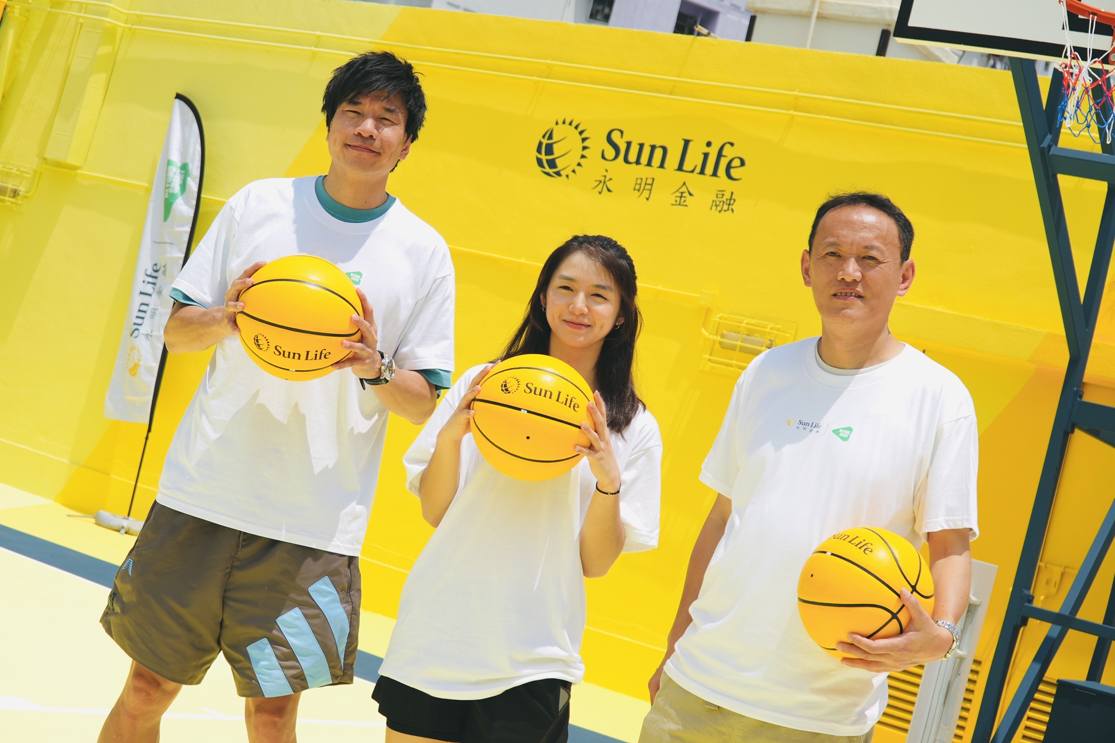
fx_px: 1425
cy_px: 372
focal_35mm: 46
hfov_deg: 42.7
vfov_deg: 29.2
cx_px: 558
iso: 50
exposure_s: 1/1000
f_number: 4.5
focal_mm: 31
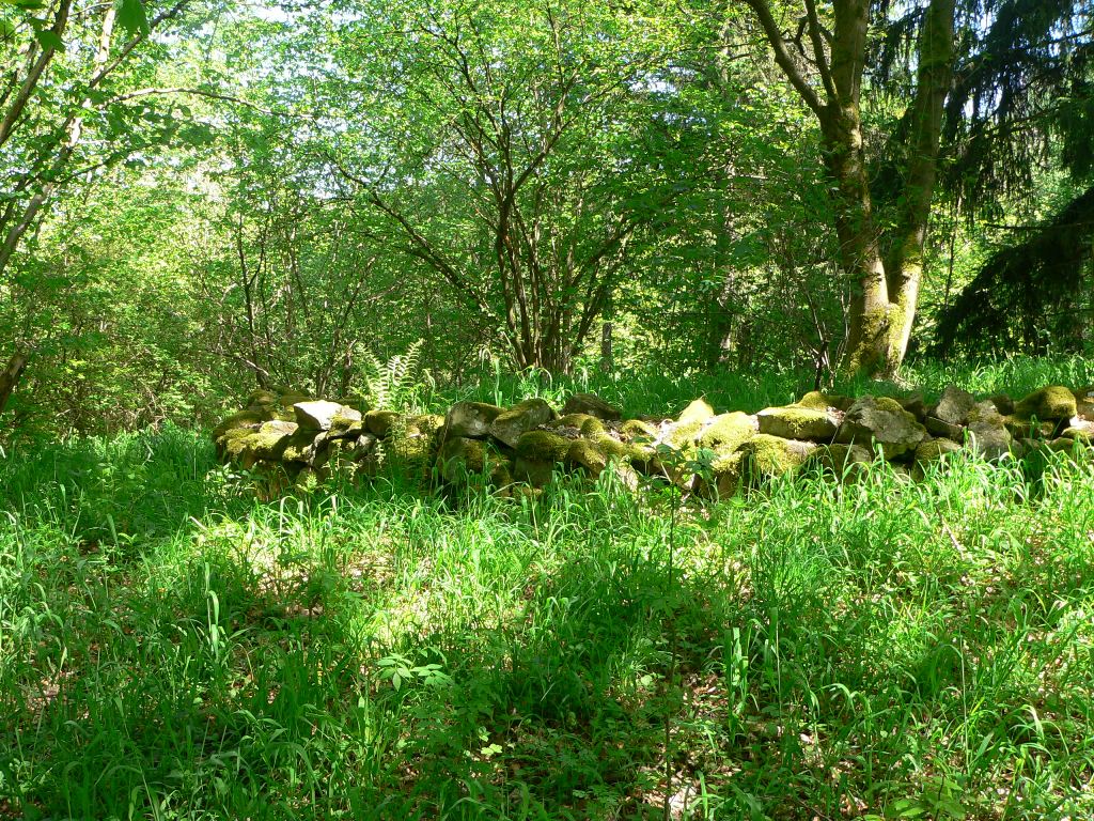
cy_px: 410
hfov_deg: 51.4
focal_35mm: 36
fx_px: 1138
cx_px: 547
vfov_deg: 39.7
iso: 100
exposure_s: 1/100
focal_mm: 6
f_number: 3.7
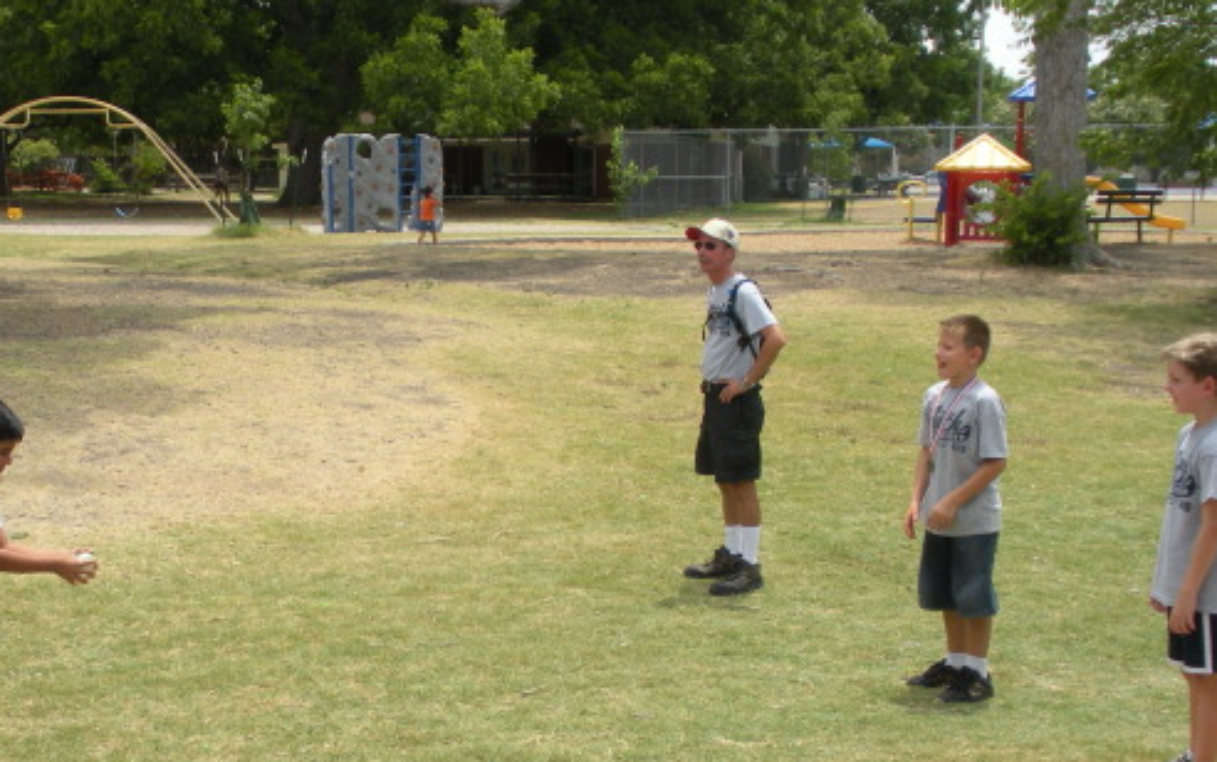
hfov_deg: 32.9
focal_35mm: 62
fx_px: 2057
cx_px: 487
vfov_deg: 20.9
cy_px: 517
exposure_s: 1/620
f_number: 3.5
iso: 88
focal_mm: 6.3
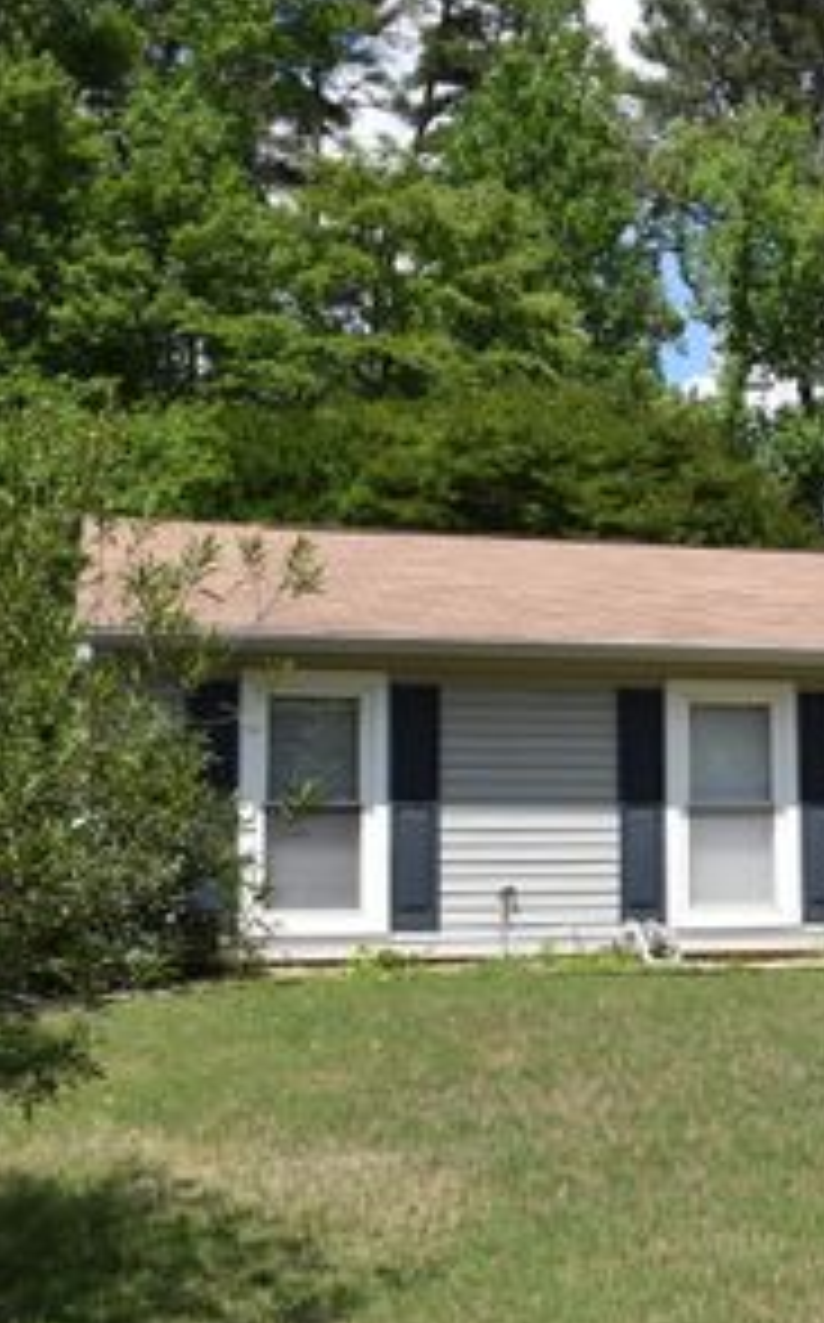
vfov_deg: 34.1
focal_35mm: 60
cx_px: 968
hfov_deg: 20.3
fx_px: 2157
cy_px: 722
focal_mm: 23
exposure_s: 1/400
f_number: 9
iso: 200
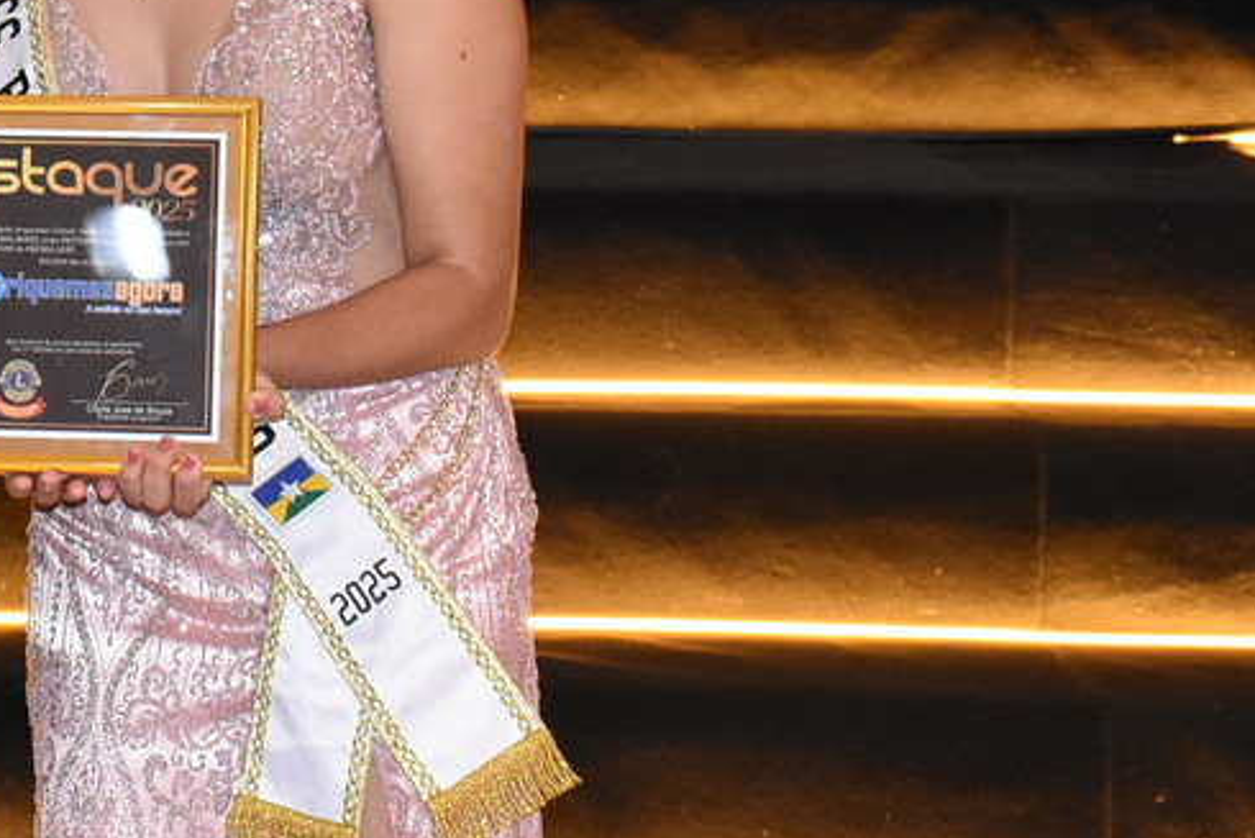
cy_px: -164
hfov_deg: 10.3
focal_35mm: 196
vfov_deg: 7.0
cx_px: -364
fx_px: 6834
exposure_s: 1/60
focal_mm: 40
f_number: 7.1
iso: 3200
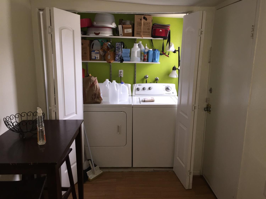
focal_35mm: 29
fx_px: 223
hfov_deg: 61.7
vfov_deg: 48.2
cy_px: 100
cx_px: 133
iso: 64
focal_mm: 4.15
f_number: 2.2
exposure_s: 1/30
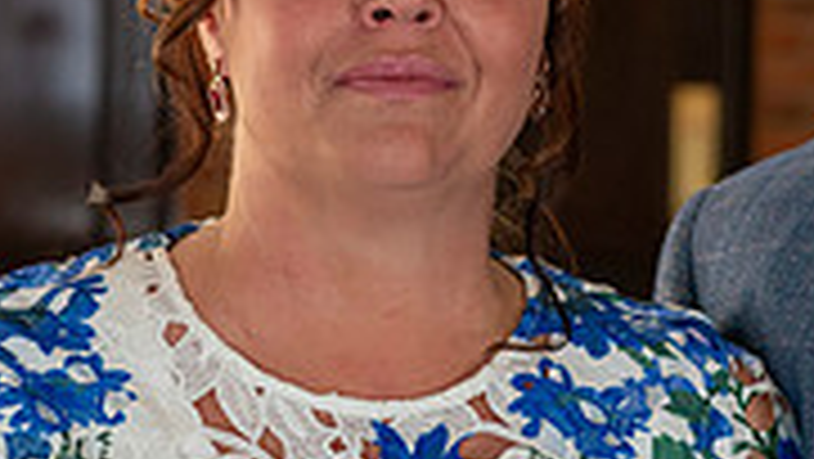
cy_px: 7
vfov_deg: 6.6
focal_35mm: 185
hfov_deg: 11.6
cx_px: 202
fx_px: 3995
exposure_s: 1/160
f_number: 4
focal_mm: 55
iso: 1000
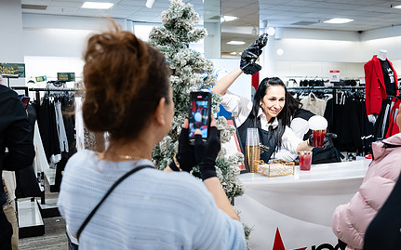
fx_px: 470
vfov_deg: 29.8
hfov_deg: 46.2
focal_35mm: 43
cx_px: 221
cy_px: 141
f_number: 3.2
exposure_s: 1/125
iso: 1000
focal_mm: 31
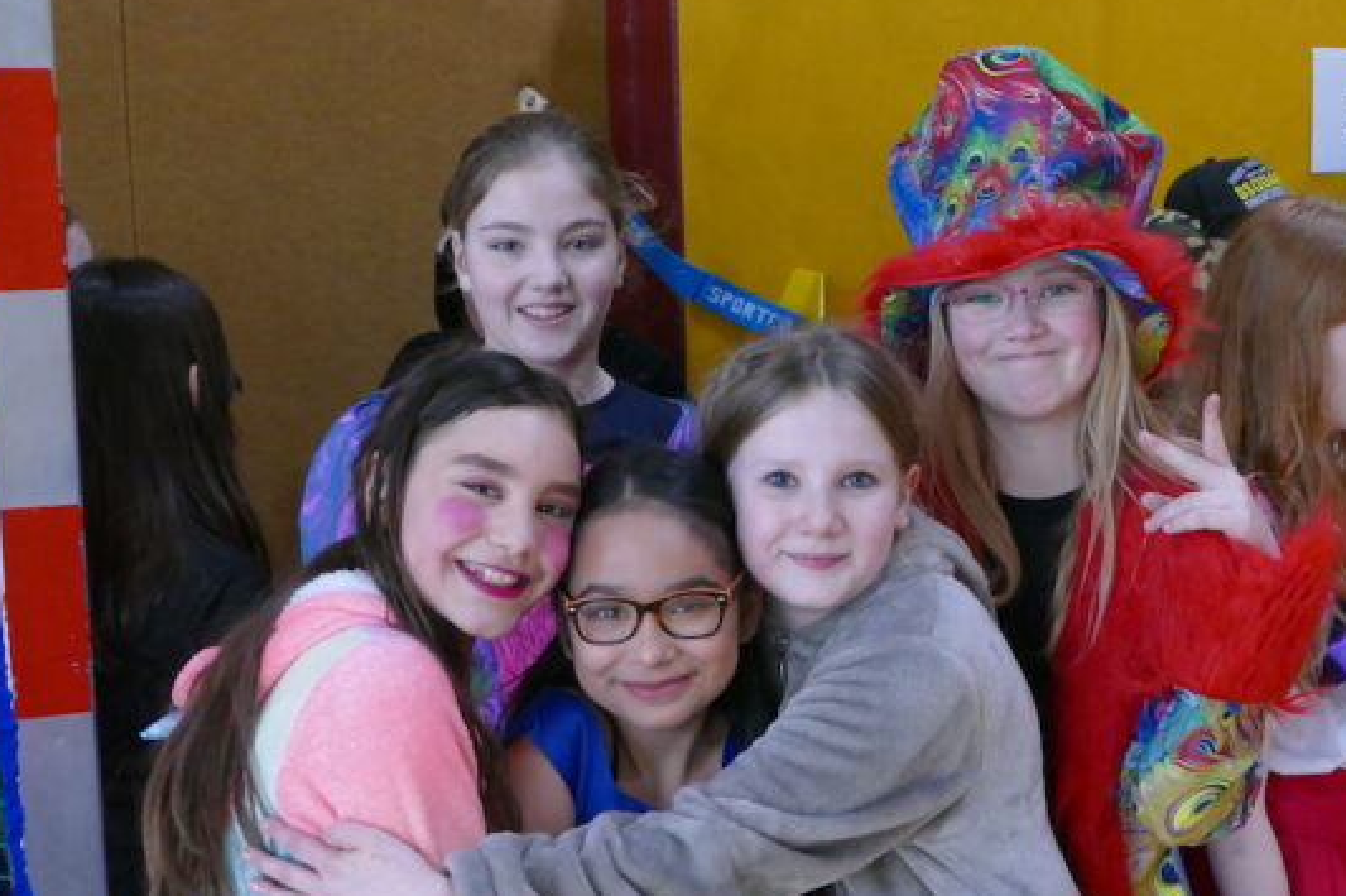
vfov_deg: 21.8
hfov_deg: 32.1
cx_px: 896
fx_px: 2317
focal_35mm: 62
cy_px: 568
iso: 1250
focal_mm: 15.76
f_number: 3.2
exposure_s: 1/80
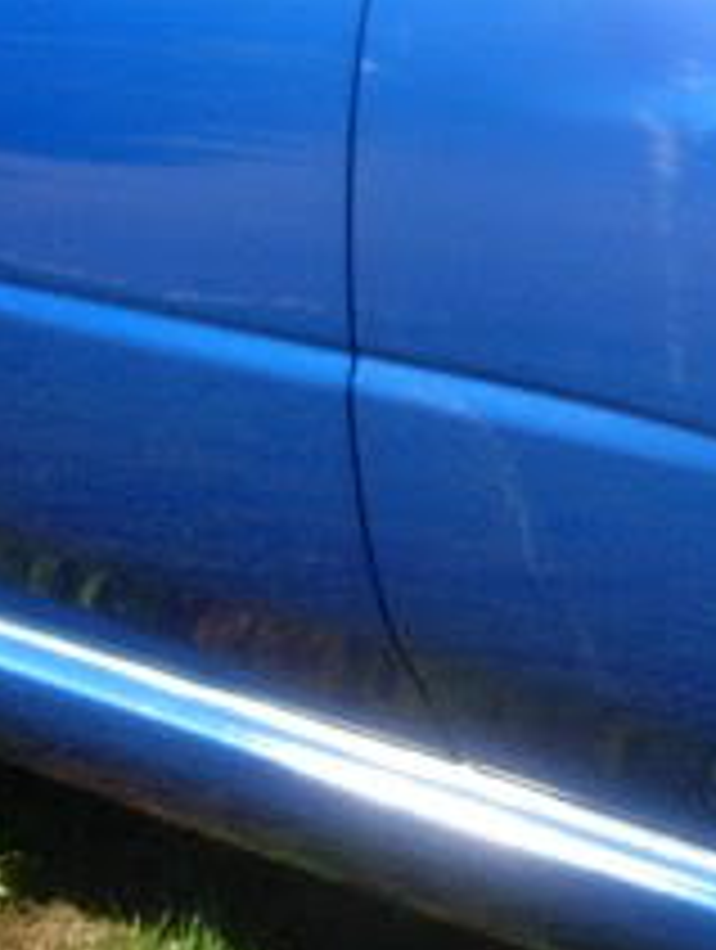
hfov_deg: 6.1
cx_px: 1747
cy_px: 698
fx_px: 6406
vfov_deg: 8.5
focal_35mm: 233
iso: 64
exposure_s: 1/497
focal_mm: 7.8
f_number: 4.8
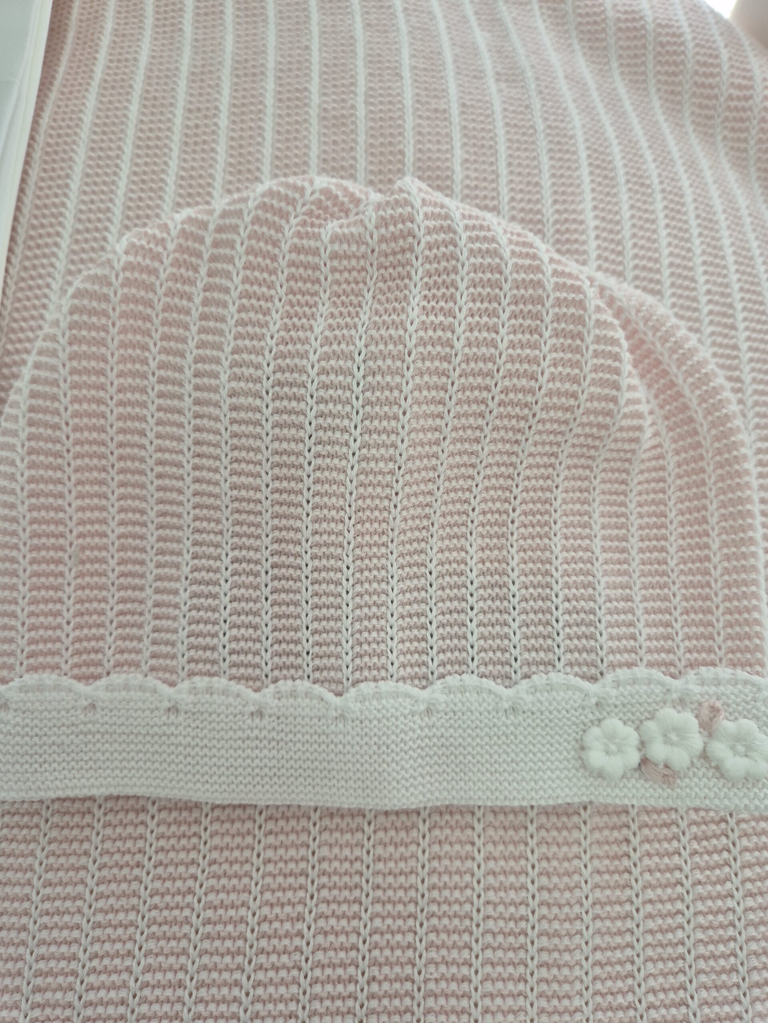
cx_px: 384
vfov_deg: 73.9
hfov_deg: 58.9
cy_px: 512
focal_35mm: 23
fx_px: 680
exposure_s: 1/101
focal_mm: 5.4
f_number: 1.8
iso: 25
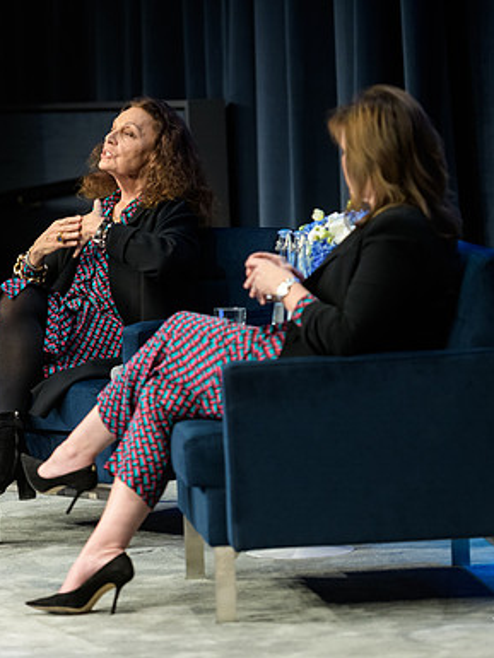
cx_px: 161
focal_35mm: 174
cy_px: 329
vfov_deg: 11.4
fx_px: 3309
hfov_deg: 8.5
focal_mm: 120
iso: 1600
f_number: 3.2
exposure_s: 1/125
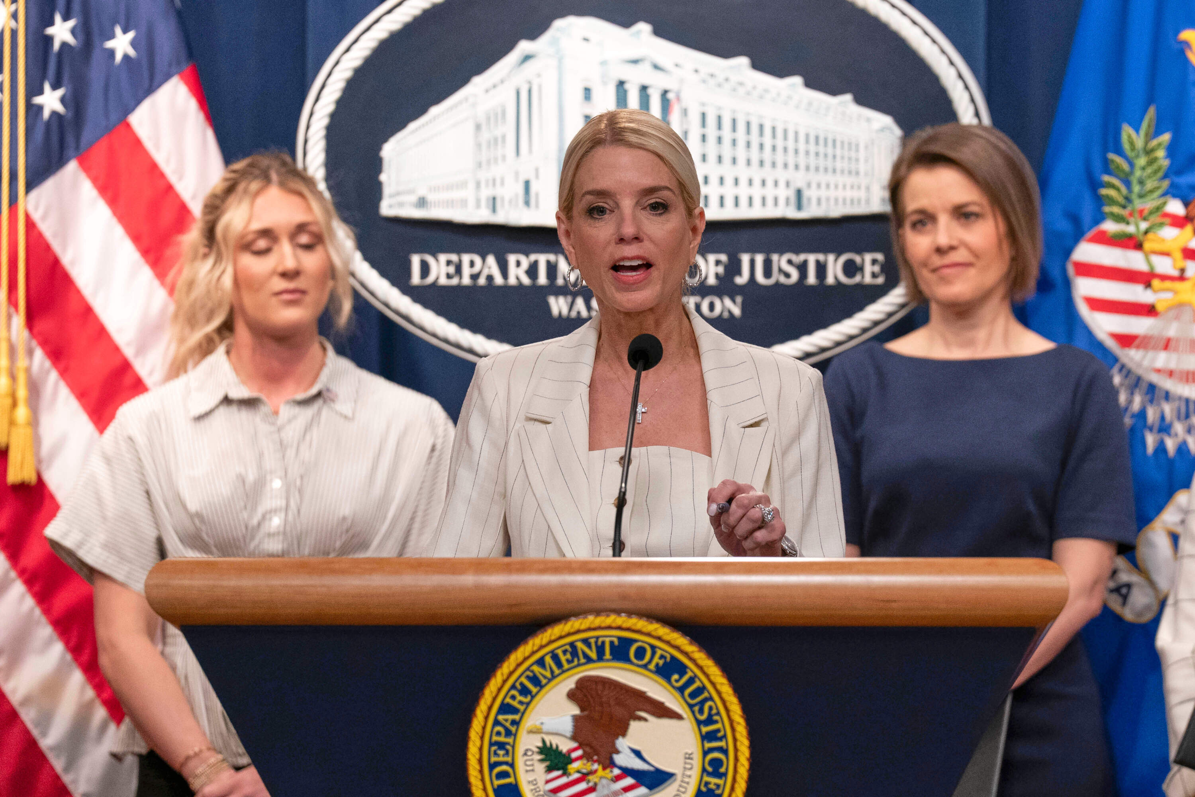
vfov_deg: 7.1
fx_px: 6439
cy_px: 398
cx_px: 598
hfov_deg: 10.6
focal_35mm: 194
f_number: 3.5
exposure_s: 1/320
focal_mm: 194
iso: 2500
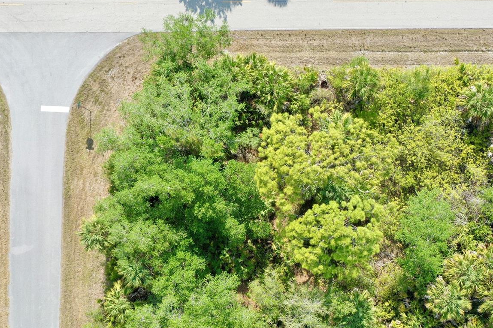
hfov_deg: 49.4
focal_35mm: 39
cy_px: 195
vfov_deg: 34.1
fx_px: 534
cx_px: 278
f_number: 5
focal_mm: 10.26
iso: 100
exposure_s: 1/240
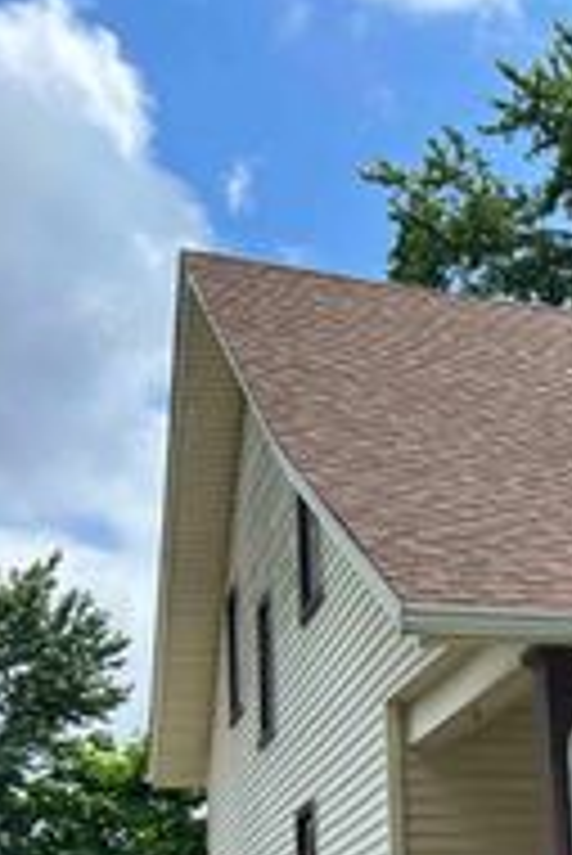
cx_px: 937
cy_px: 826
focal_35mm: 71
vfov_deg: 27.1
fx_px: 1689
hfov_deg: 16.8
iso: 50
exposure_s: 1/2083
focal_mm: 5.7
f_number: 1.5
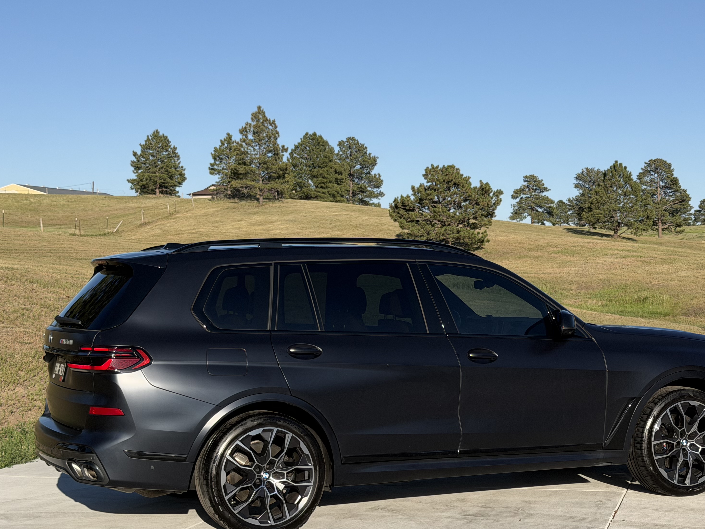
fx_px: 1344
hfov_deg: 29.4
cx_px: 381
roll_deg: -0.2
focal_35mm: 66
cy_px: 305
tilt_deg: -1.7
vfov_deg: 22.2
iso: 64
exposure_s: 1/4587
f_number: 1.78
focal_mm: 6.76
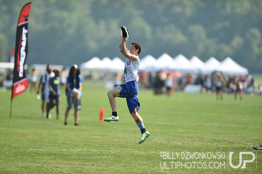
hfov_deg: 5.2
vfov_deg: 3.4
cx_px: 131
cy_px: 87
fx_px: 2907
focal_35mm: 400
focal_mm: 400
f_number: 2.8
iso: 100
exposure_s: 1/1000
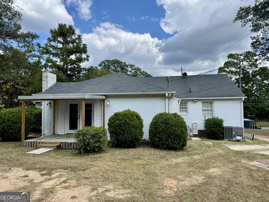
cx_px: 134
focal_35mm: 24
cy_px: 101
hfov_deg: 71.6
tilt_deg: +2.0
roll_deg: -0.2
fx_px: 187
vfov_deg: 56.8
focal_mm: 6.76
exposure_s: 1/1311
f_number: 1.78
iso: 80
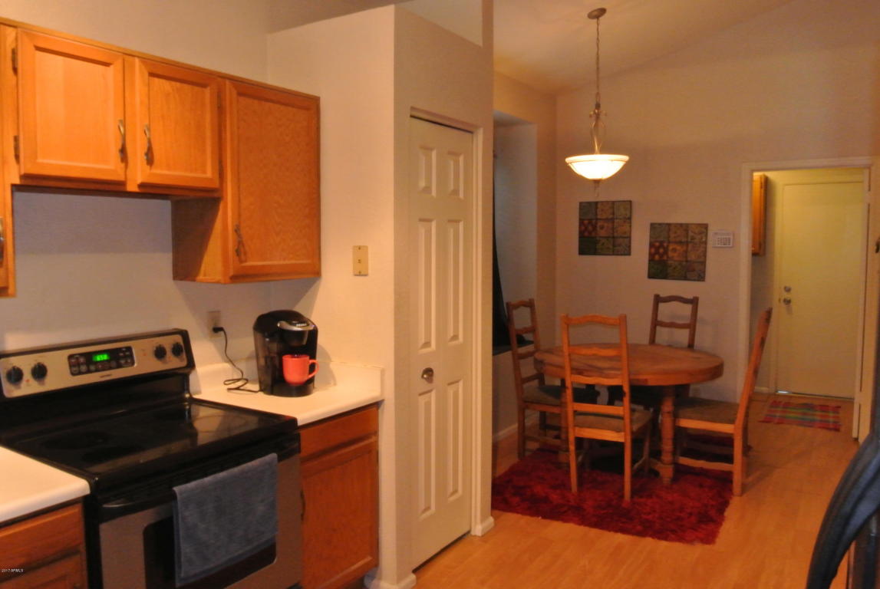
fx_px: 661
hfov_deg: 67.3
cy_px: 294
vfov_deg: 48.1
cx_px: 440
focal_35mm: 27
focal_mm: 10
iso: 1600
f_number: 3.5
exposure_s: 1/4
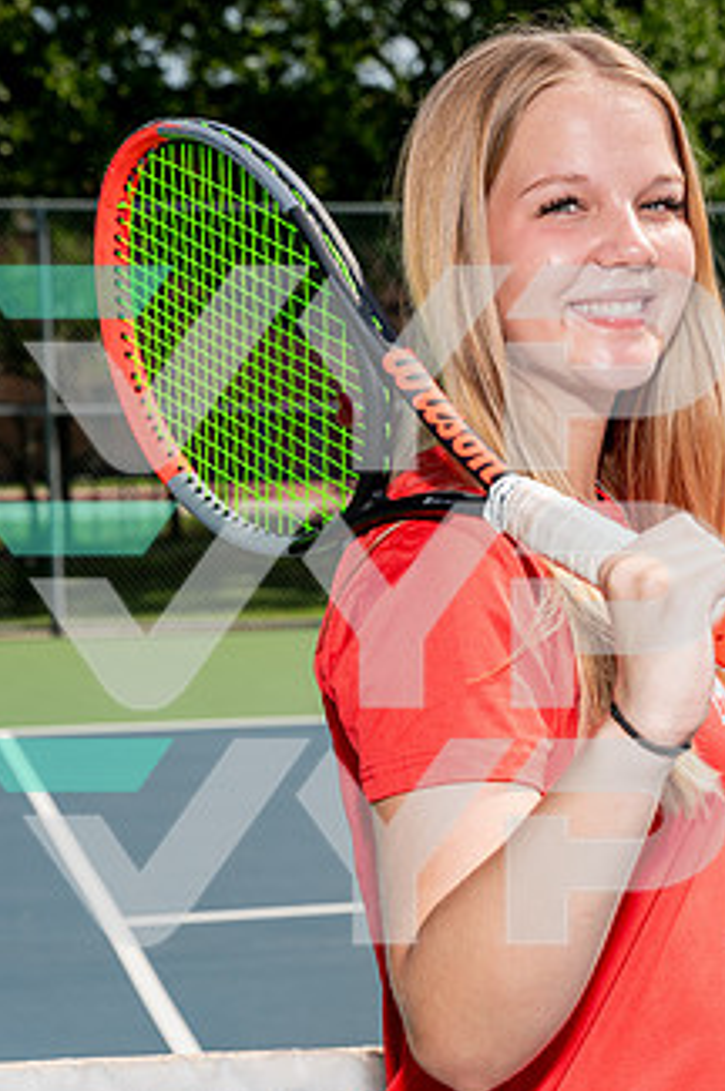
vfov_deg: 21.0
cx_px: 473
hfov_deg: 14.1
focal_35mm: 97
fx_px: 2936
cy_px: 608
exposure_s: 1/250
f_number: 8
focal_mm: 70
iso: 100
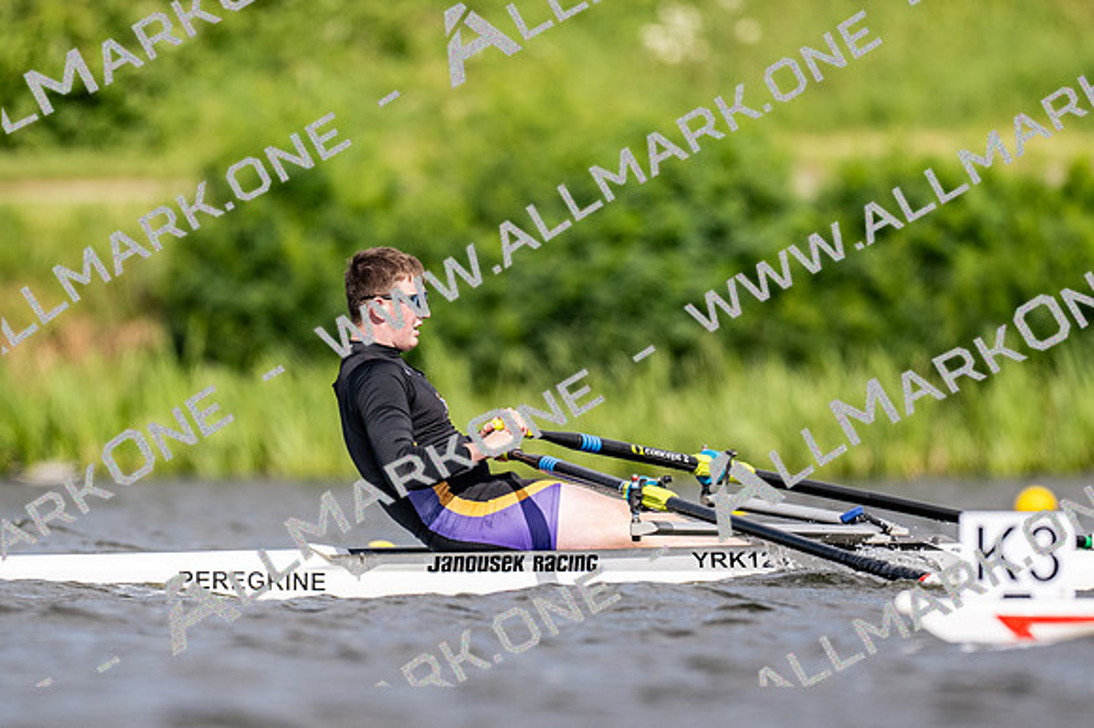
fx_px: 27333
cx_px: 547
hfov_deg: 2.3
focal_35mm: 900
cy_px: 364
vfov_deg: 1.5
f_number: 4
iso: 250
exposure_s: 1/2500
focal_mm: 600
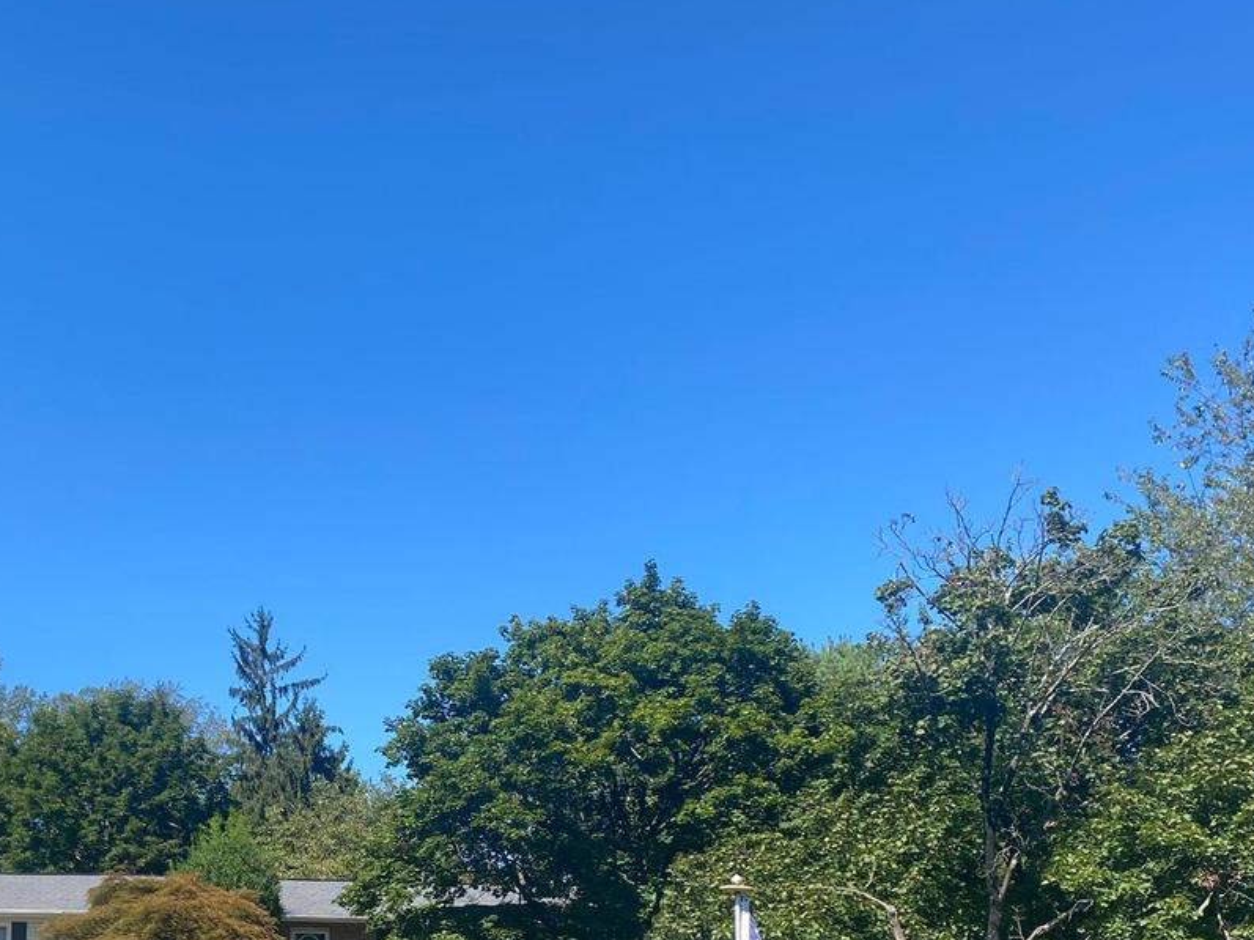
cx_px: 341
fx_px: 1702
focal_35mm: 47
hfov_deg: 39.5
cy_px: 833
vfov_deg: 29.7
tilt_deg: +10.5
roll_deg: +0.6
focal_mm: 4.25
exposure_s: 1/1330
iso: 32
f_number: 1.8
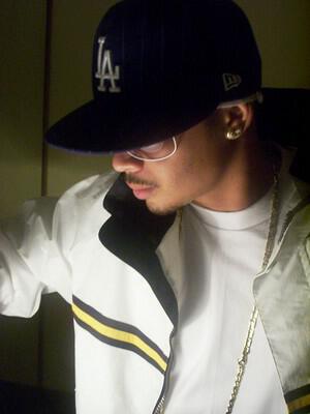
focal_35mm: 38
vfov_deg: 49.0
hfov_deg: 37.7
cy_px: 207
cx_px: 155
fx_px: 454
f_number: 4.5
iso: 200
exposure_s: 1/8.93
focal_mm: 4.99
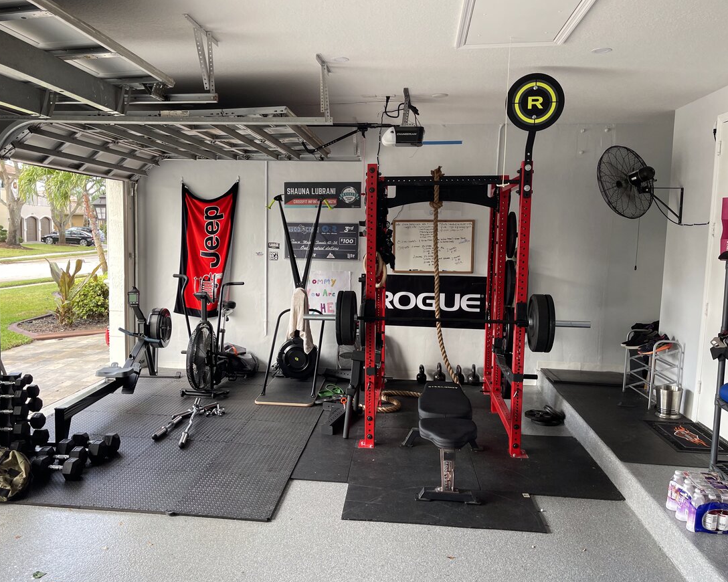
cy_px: 288
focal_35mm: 28
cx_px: 327
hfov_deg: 62.1
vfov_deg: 51.5
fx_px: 603
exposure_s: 1/121
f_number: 1.6
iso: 50
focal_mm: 5.1
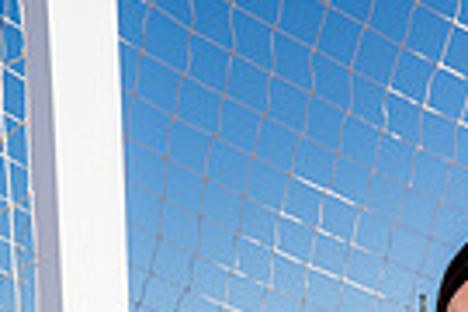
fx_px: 1300
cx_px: 388
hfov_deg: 20.1
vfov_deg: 11.2
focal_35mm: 100
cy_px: 773
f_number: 7.1
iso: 100
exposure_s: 1/250
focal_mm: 30
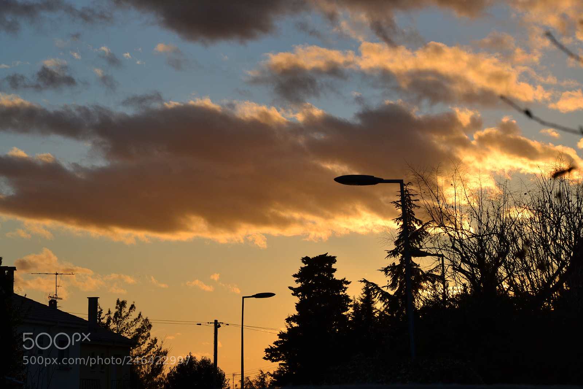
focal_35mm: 128
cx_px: 292
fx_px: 2064
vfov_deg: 10.7
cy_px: 194
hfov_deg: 16.1
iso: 100
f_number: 9
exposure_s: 1/320
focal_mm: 85
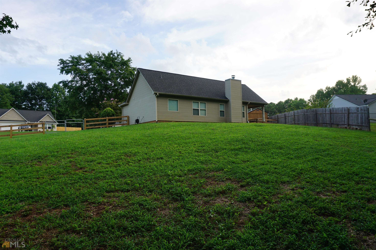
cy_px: 125
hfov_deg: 73.7
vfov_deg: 53.1
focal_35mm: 24
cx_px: 188
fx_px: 251
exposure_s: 1/80
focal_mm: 16
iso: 100
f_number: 6.3
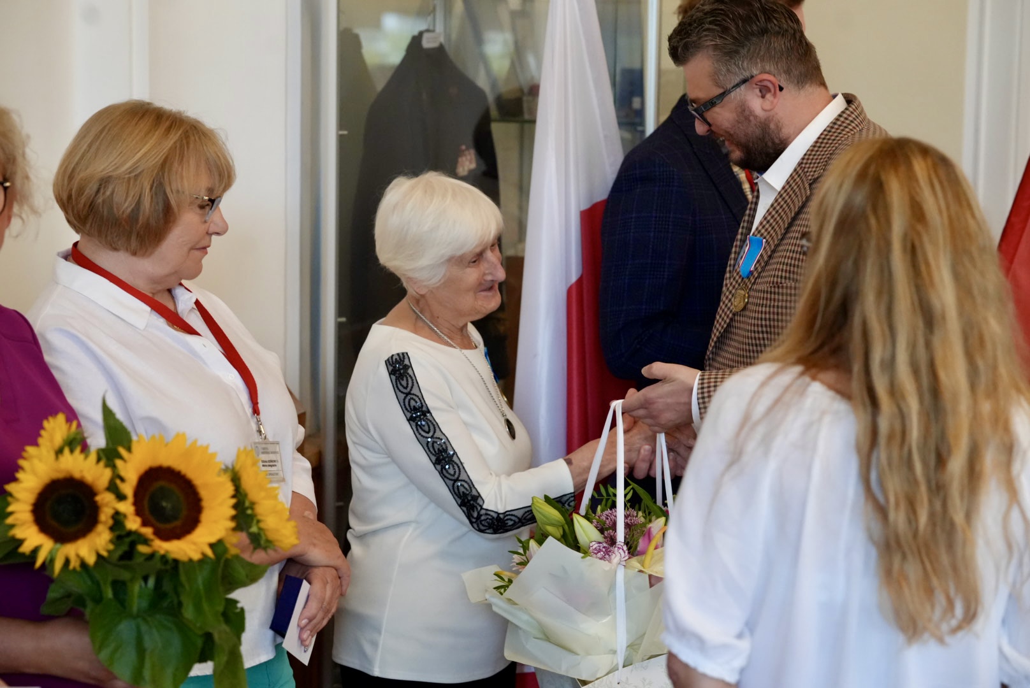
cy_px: 344
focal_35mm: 85
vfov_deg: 16.1
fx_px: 2434
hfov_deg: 23.9
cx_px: 515
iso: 6400
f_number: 4
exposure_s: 1/160
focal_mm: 85
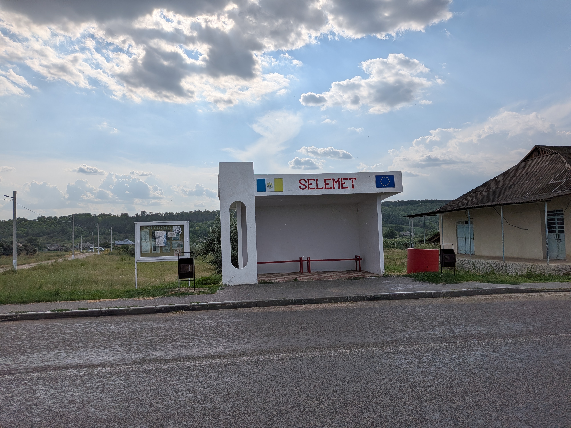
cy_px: 214
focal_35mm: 24
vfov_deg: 56.8
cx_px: 286
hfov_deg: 71.6
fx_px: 396
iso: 27
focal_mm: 4.53
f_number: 1.7
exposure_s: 1/4673
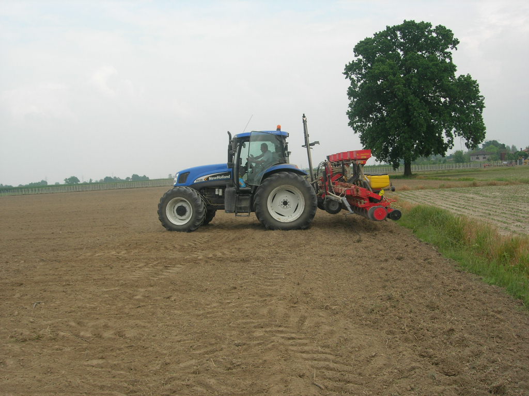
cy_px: 198
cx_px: 264
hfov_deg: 49.0
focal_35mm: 38
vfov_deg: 37.7
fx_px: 581
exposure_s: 1/389
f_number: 4.8
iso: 64
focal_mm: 7.8
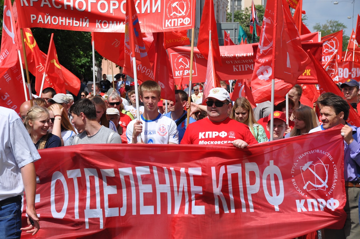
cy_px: 120
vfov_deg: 12.1
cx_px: 180
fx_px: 1124
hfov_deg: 18.2
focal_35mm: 112
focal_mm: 75
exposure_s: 1/400
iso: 200
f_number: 10
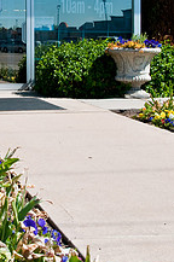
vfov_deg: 23.9
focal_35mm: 84
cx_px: -5
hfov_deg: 15.9
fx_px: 611
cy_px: 58
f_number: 11
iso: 200
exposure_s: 1/200
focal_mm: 27
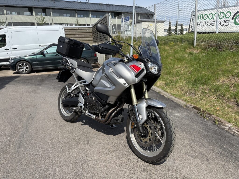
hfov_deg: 67.3
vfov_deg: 53.1
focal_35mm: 26
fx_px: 180
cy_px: 90
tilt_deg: -14.2
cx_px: 120
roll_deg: +1.7
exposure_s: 1/3021
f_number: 1.6
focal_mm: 5.96
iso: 50
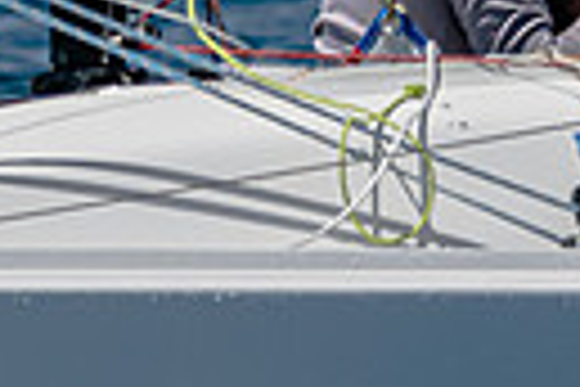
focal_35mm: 1625
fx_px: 26179
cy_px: -428
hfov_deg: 1.3
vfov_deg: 0.8
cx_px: 992
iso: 200
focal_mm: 230
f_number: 5.3
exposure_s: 1/2000
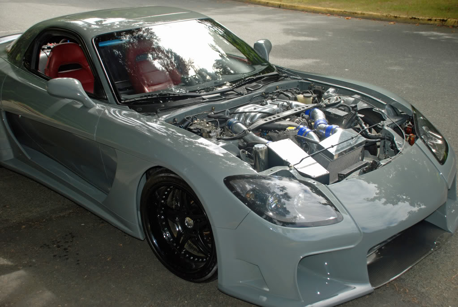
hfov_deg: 42.3
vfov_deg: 29.0
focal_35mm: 46
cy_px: 154
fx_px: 592
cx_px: 229
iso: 100
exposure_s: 1/160
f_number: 4.2
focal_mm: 31
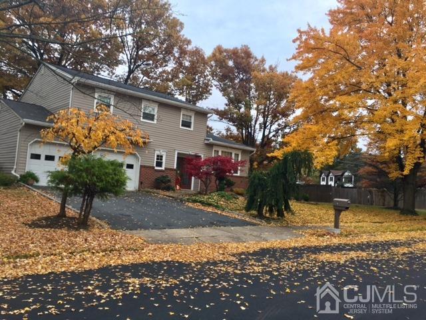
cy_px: 160
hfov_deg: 61.7
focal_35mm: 29
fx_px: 357
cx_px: 213
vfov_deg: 48.2
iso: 25
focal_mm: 4.15
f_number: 2.2
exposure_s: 1/40
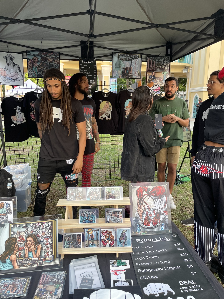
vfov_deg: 67.3
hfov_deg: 53.1
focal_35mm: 26
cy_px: 150
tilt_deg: -9.9
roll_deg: -0.2
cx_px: 112
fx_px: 224
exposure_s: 1/121
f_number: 1.6
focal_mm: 4.2
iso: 125
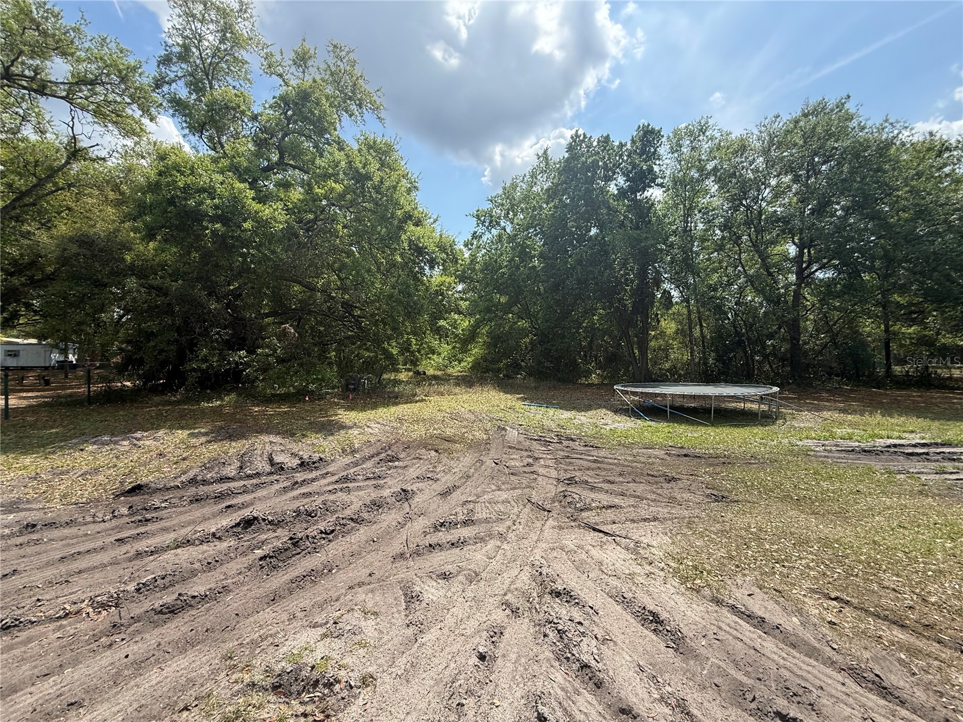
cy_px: 361
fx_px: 389
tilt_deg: +1.1
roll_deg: -0.2
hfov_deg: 102.1
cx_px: 482
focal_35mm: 14
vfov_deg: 85.7
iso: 64
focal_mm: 2.22
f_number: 2.2
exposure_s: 1/1399
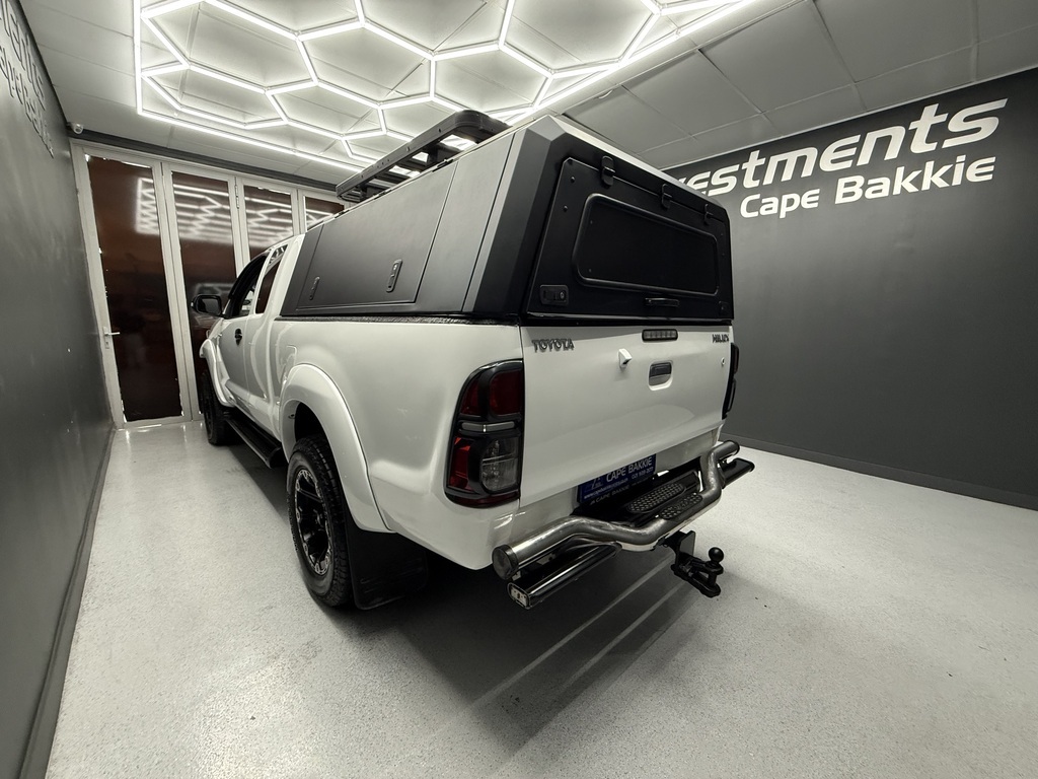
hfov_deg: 102.1
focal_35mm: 14
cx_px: 519
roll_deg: -0.9
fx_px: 420
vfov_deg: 85.7
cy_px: 390
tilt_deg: -9.6
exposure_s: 1/100
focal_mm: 2.22
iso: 320
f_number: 2.2
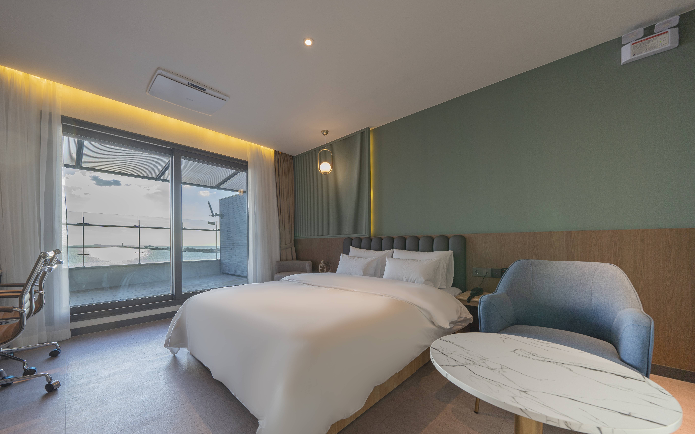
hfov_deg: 109.3
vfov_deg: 82.5
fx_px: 246
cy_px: 241
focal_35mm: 13
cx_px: 337
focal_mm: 12
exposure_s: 1/30
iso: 100
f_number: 8
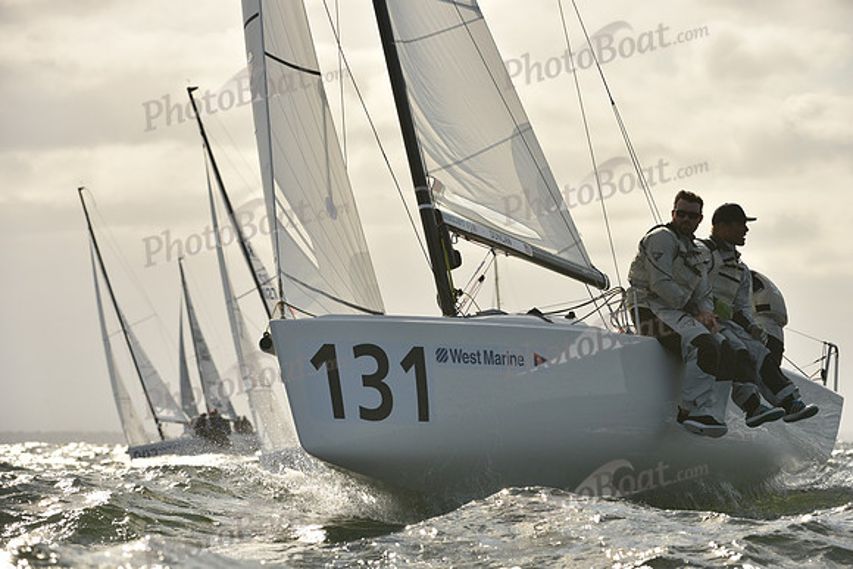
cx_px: 426
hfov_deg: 9.4
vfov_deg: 6.2
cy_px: 284
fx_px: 5214
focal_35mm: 220
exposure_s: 1/1600
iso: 320
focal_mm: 220
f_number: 8
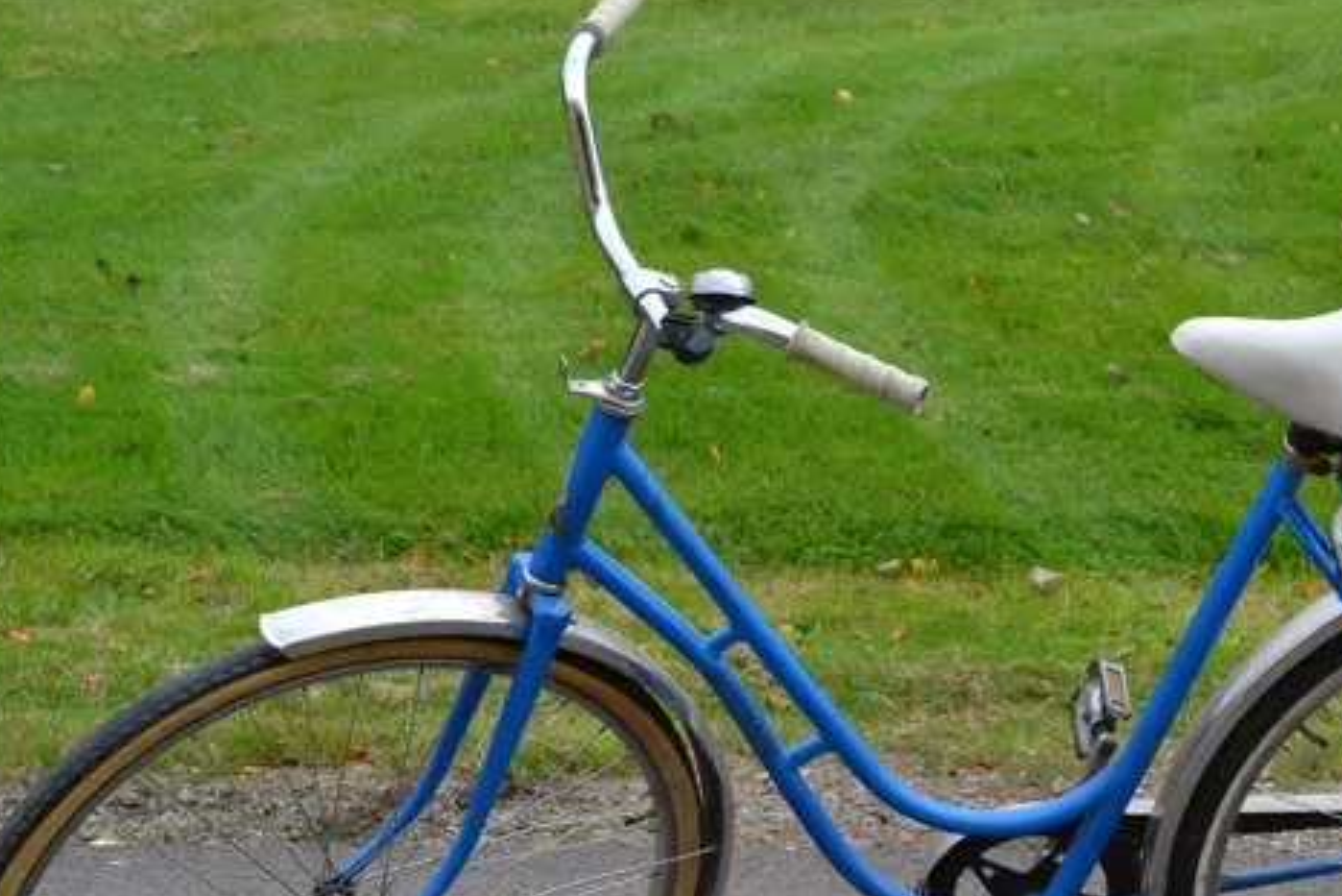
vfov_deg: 16.2
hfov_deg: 24.0
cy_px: 617
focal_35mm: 84
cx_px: 976
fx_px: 3131
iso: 100
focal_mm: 29
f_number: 6.3
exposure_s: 1/160
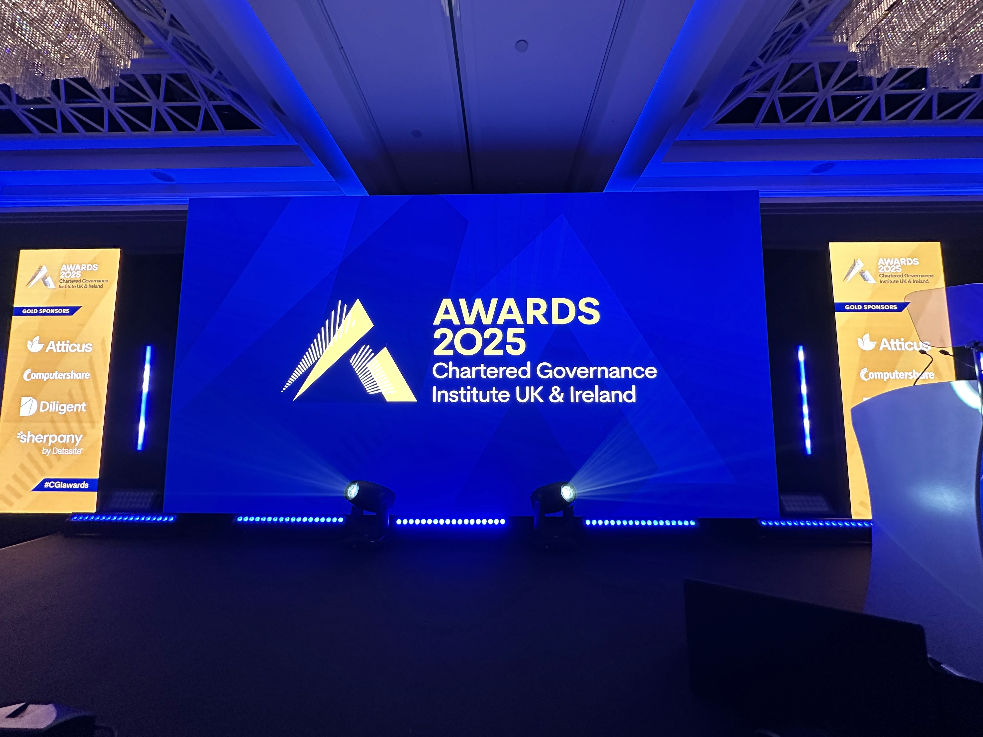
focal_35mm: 14
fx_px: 398
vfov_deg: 85.7
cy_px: 368
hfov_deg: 102.1
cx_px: 492
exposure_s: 1/49
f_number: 2.2
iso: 320
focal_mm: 2.22
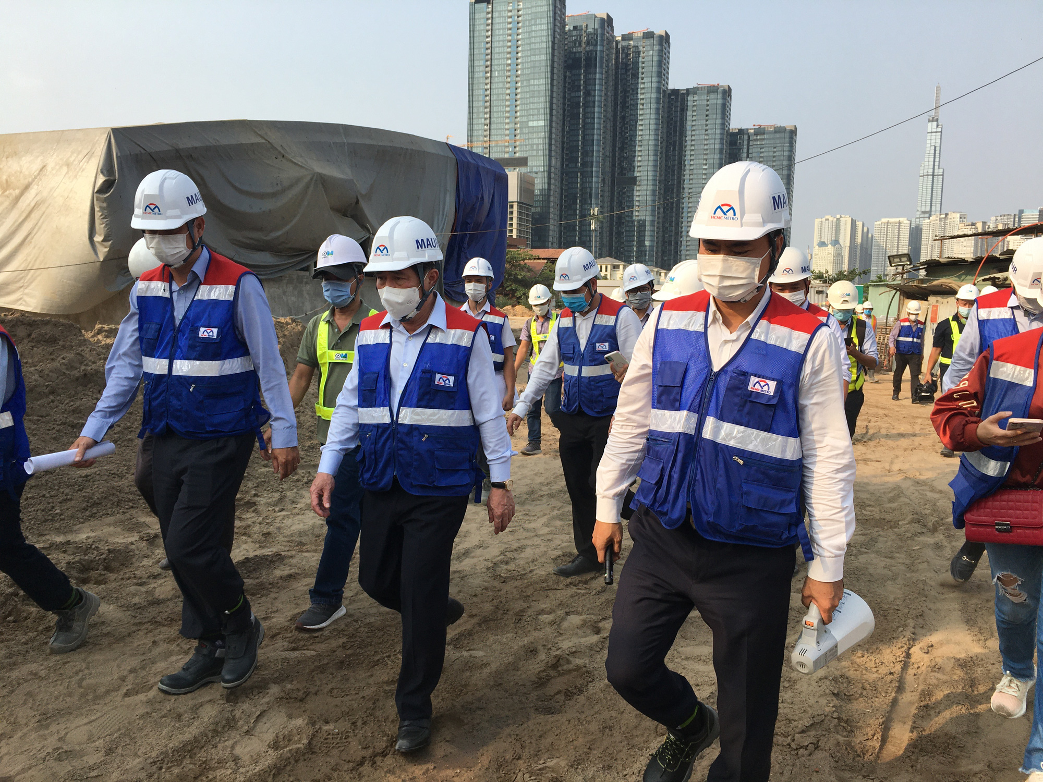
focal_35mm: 29
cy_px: 391
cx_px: 522
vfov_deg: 48.2
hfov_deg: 61.7
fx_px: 874
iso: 25
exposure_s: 1/1040
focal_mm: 4.15
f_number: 2.2
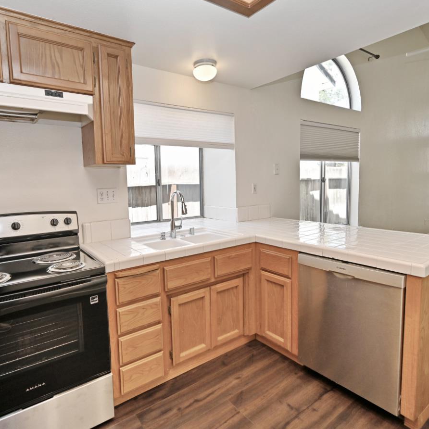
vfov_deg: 74.8
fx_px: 280
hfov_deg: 74.4
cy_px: 207
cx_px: 183
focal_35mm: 20
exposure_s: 1/80
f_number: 4.5
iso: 200
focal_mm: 14
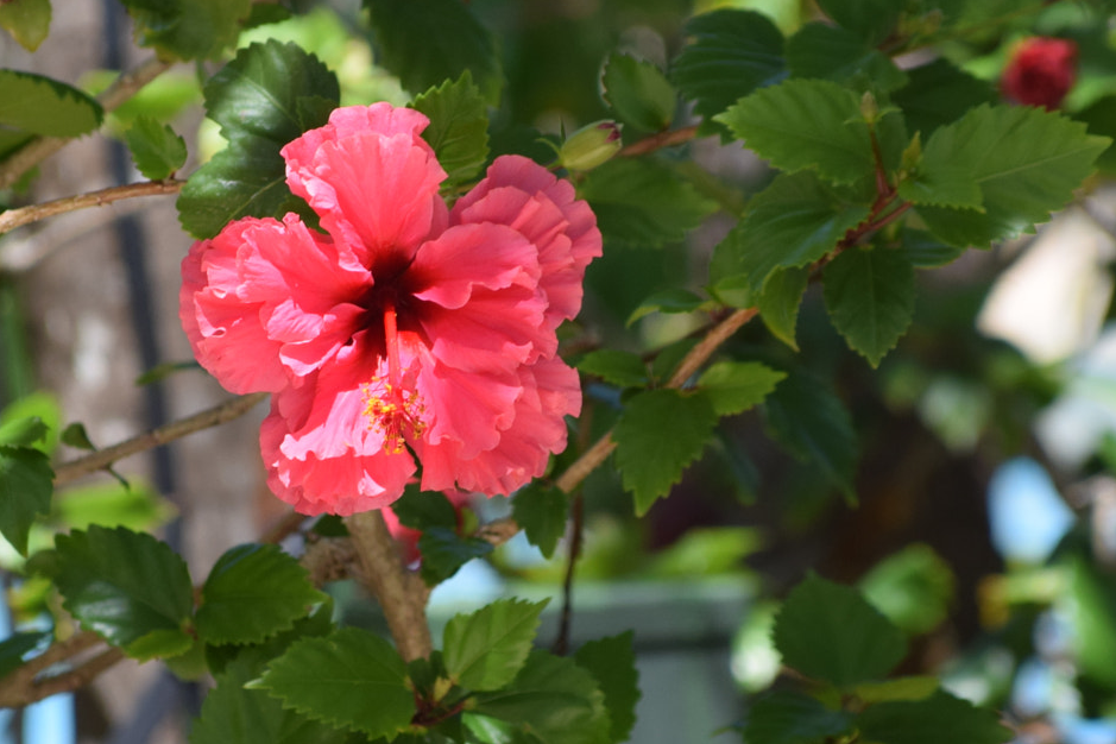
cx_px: 483
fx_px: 20272
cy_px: 408
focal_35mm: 654
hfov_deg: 3.2
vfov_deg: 2.1
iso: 400
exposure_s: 1/1000
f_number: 5.6
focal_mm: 200
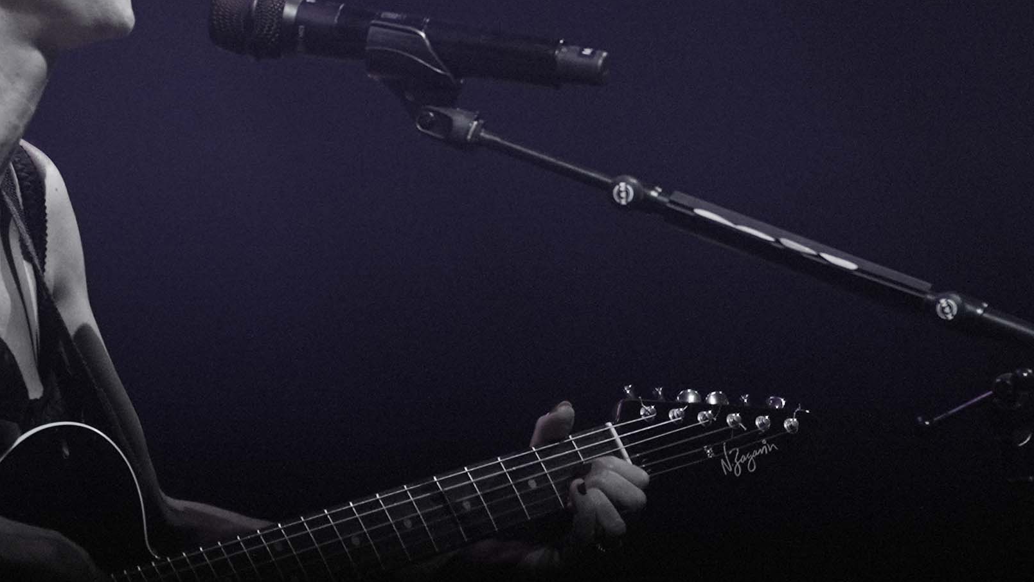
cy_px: 159
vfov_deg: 2.2
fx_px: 14833
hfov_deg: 4.0
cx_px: 159
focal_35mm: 541
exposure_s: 1/320
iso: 1000
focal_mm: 200
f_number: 2.8
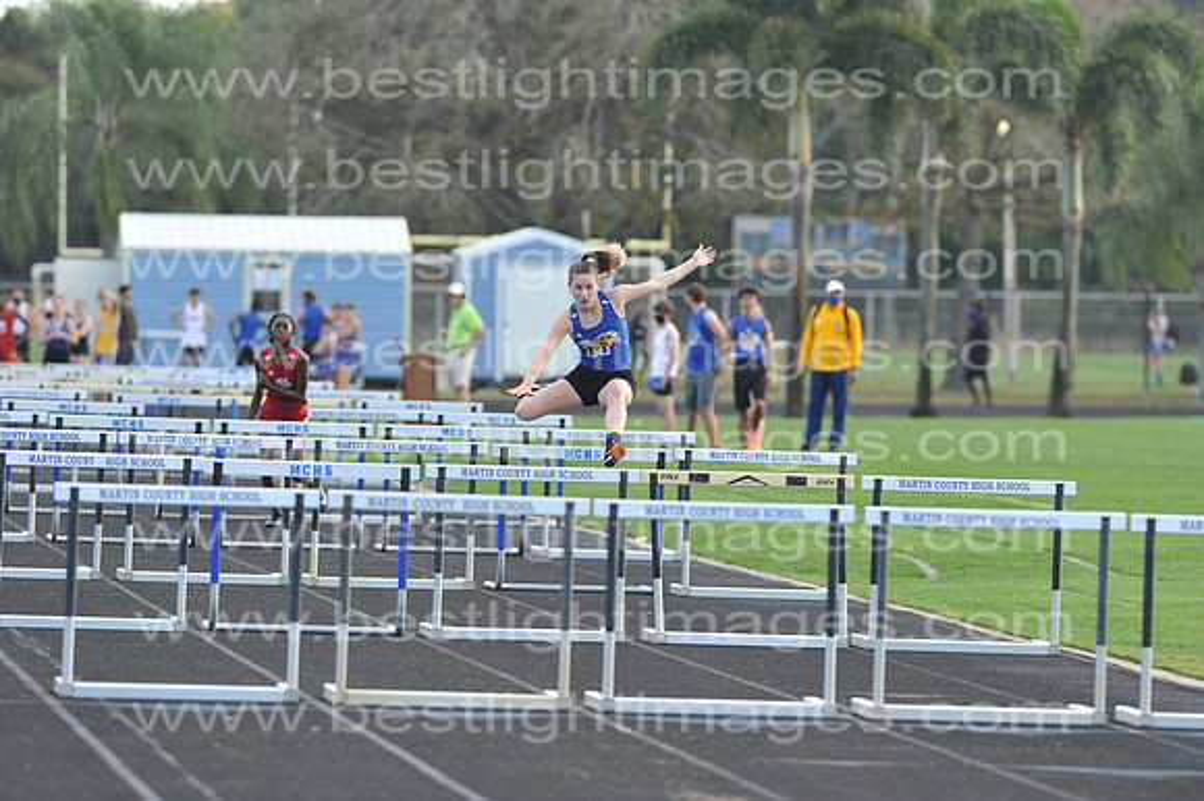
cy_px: 400
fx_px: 10027
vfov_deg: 4.6
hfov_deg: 6.9
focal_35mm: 300
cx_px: 602
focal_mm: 300
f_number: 4.5
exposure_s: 1/1000
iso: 800
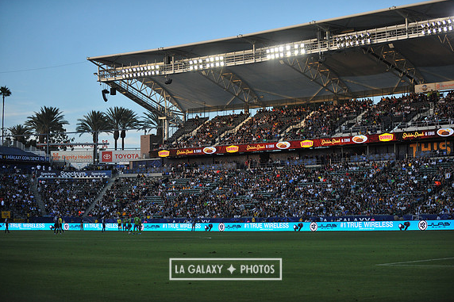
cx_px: 225
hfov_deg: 26.7
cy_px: 150
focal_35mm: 76
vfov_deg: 17.9
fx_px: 958
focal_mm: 75
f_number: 2.8
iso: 1600
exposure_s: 1/5000
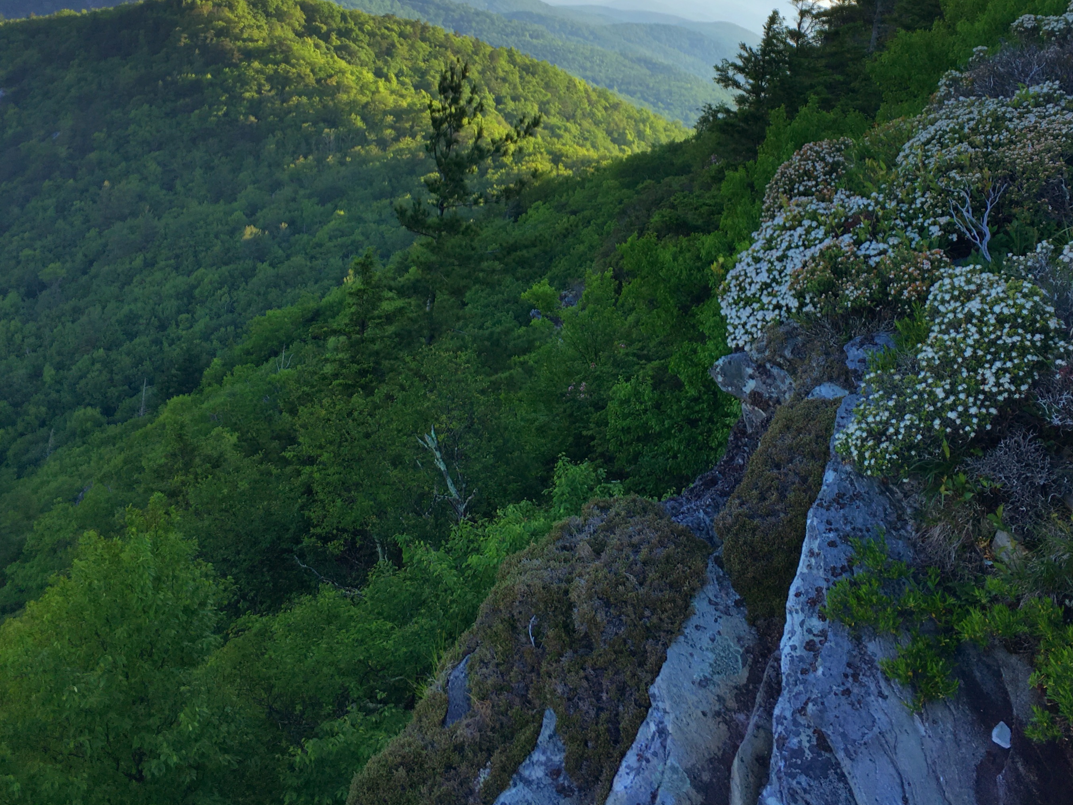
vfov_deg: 33.1
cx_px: 631
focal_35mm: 43
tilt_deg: -8.5
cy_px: 225
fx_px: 1333
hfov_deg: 43.7
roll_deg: -4.5
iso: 25
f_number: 2.2
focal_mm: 4.15
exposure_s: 1/2481
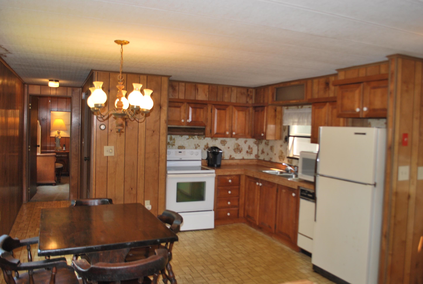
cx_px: 212
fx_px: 353
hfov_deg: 61.8
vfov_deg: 43.8
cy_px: 142
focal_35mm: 30
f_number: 3.8
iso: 200
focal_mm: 20
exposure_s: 1/60
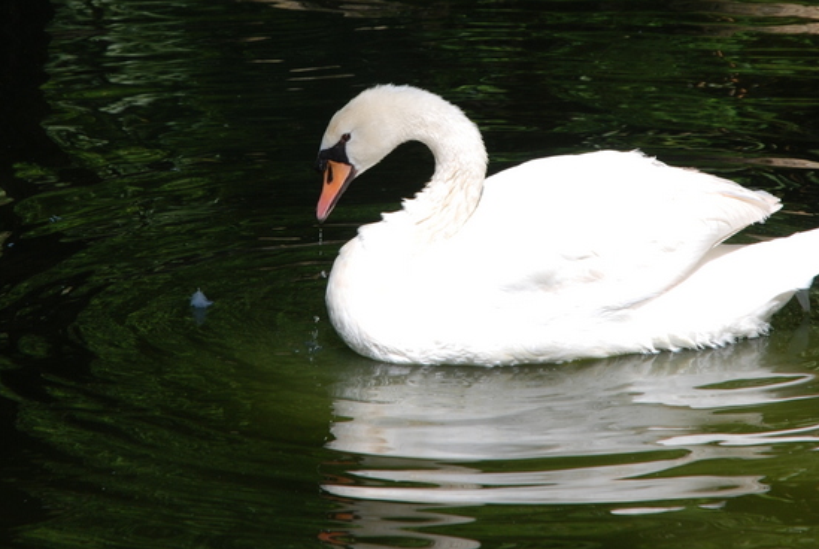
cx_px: 404
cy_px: 131
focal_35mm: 196
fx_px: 4466
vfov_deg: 7.0
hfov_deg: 10.5
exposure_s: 1/200
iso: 100
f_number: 4.5
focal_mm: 70
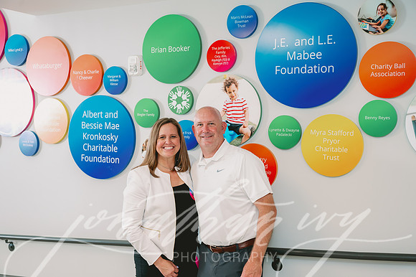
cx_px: 208
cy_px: 138
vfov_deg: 31.2
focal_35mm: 43
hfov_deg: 45.5
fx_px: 497
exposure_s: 1/200
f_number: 4
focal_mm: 43
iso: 400
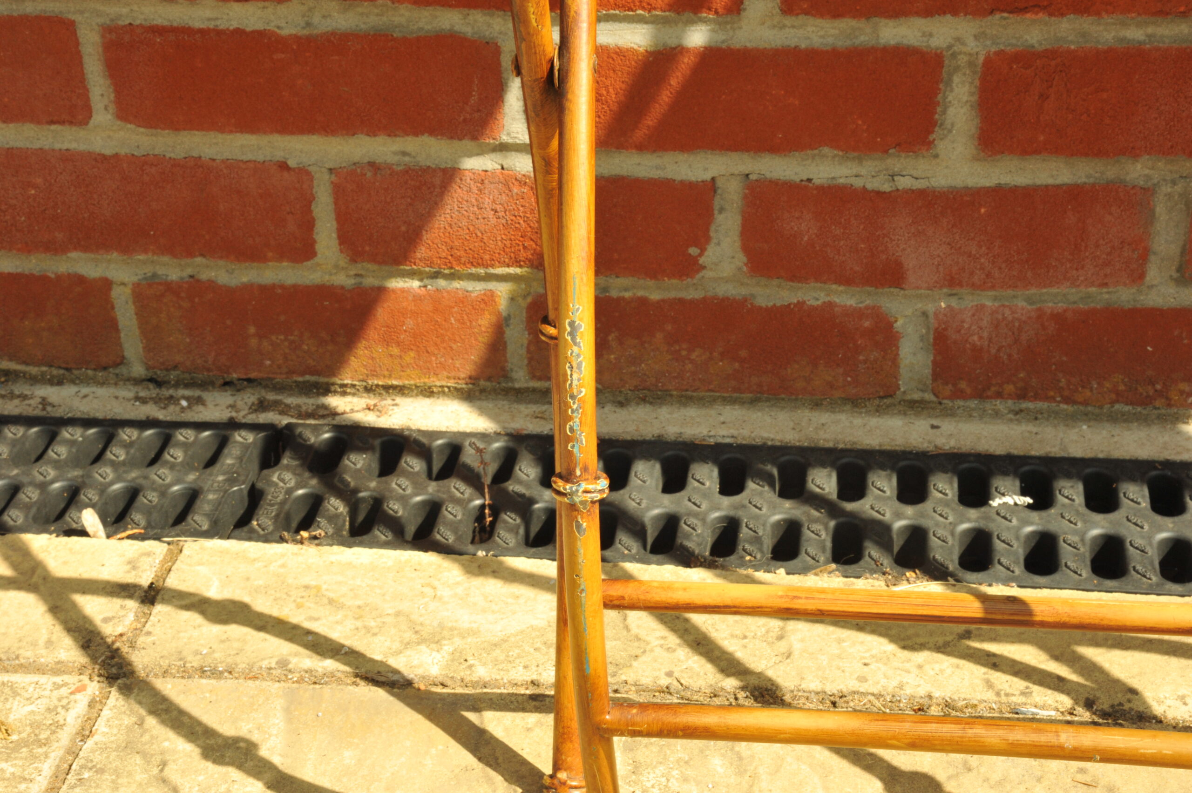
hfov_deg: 28.9
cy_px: 396
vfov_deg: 19.4
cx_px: 596
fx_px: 2316
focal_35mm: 70
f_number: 22
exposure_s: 1/160
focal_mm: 70
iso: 1250
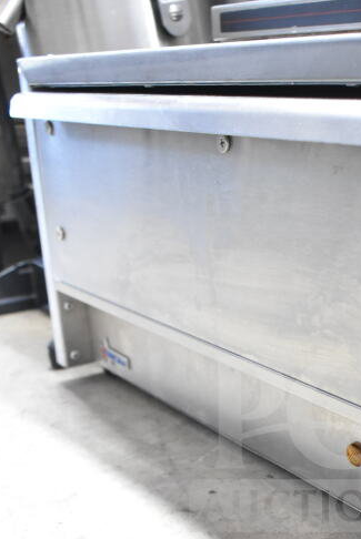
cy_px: 444
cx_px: 313
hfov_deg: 21.5
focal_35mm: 62
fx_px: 931
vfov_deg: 31.4
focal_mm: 22
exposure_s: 1/30
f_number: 3.8
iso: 2800
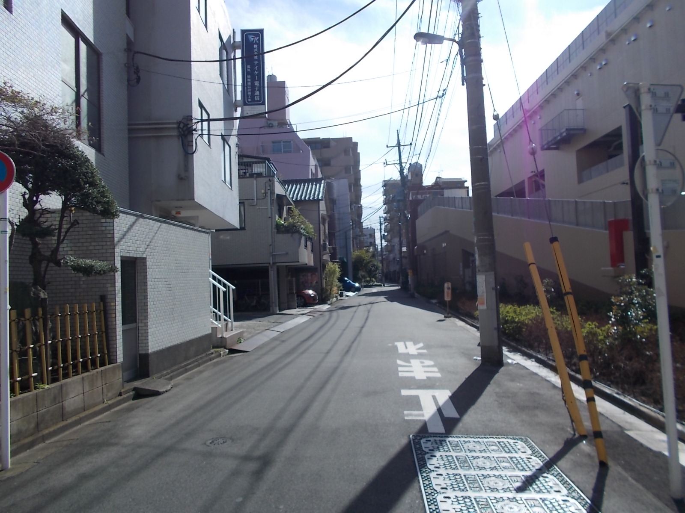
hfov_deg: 67.3
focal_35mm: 26
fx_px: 515
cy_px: 256
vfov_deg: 53.1
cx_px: 342
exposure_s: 1/200
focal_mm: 4.6
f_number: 8
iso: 80
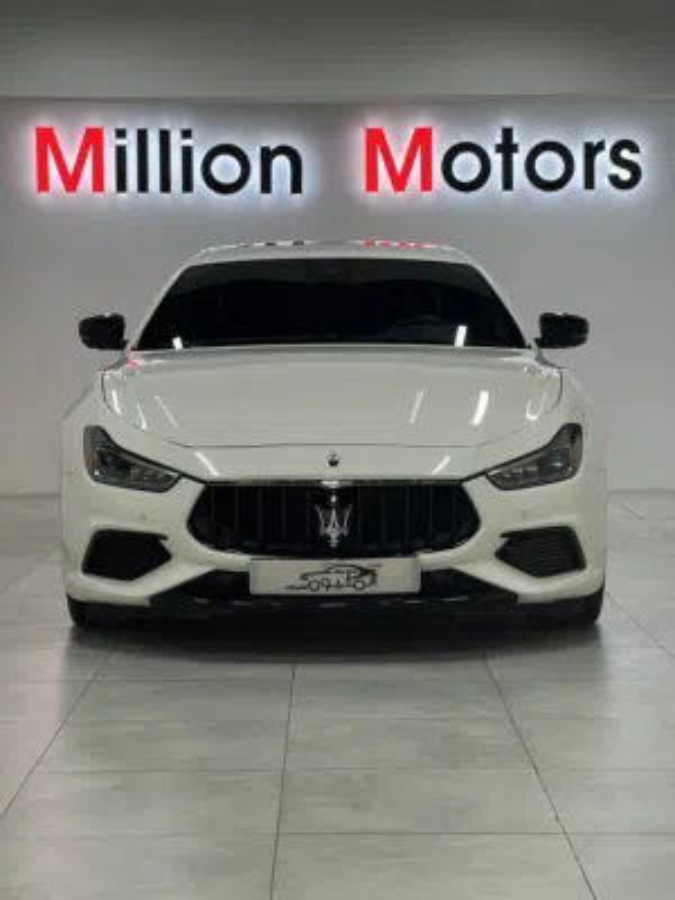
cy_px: 450
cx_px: 338
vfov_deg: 25.3
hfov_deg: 19.1
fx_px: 2002
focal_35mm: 77
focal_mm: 9
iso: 200
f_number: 2.8
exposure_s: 1/50
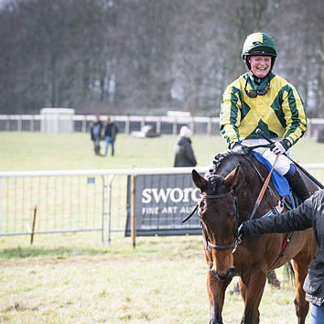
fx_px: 2319
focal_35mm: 219
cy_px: 200
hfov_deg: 8.0
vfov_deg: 8.0
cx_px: 215
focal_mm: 135
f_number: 5
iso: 400
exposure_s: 1/1000
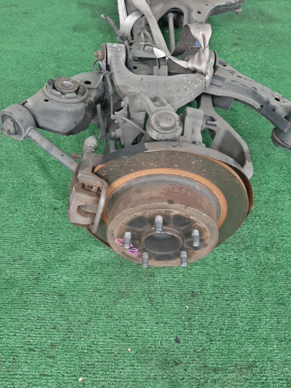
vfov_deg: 67.3
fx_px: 291
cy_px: 194
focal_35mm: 26
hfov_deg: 53.1
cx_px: 146
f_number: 1.7
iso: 145
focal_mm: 3.93
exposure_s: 1/50
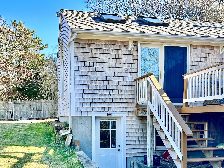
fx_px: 239
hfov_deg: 49.8
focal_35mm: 37
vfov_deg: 37.7
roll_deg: +0.5
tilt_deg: -0.1
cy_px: 127
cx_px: 89
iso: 80
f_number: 1.78
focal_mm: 6.86
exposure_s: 1/816
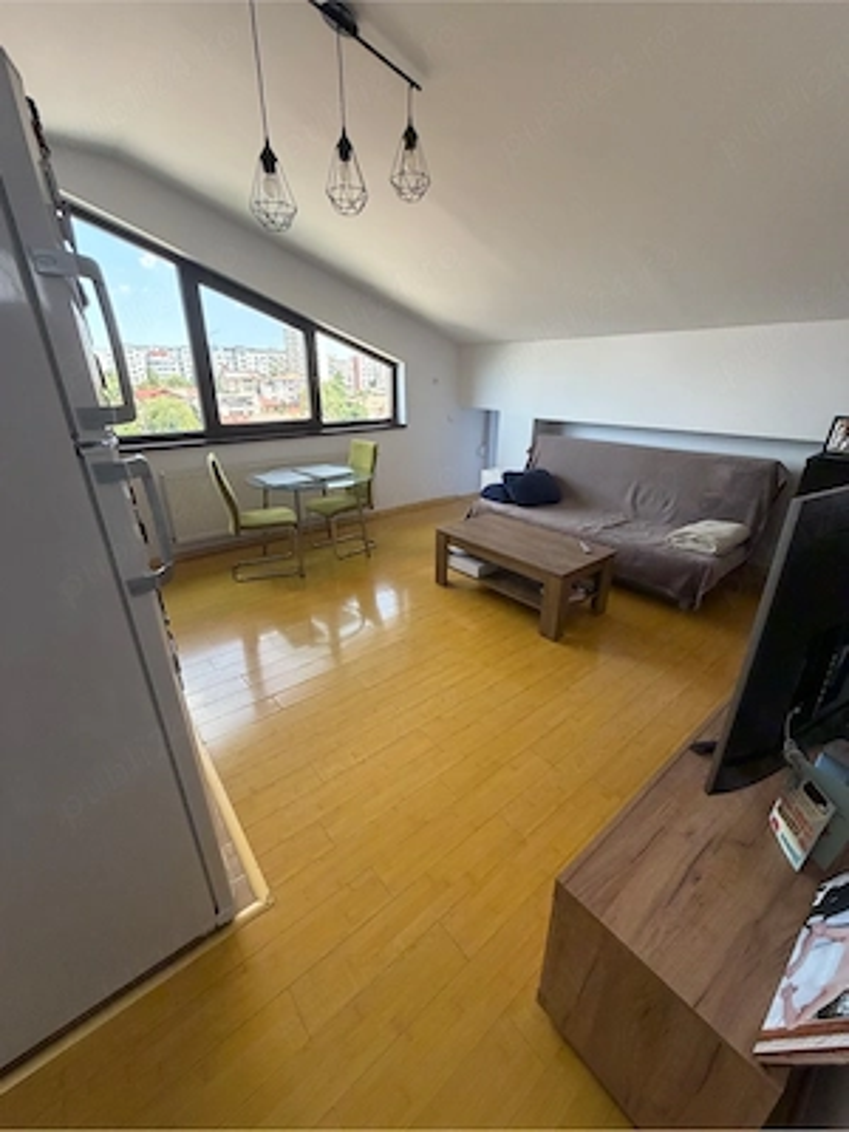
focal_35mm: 14
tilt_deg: -22.3
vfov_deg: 102.1
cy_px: 566
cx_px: 424
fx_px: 458
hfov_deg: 85.7
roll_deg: -0.1
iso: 320
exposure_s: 1/101
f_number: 2.2
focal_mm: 2.22
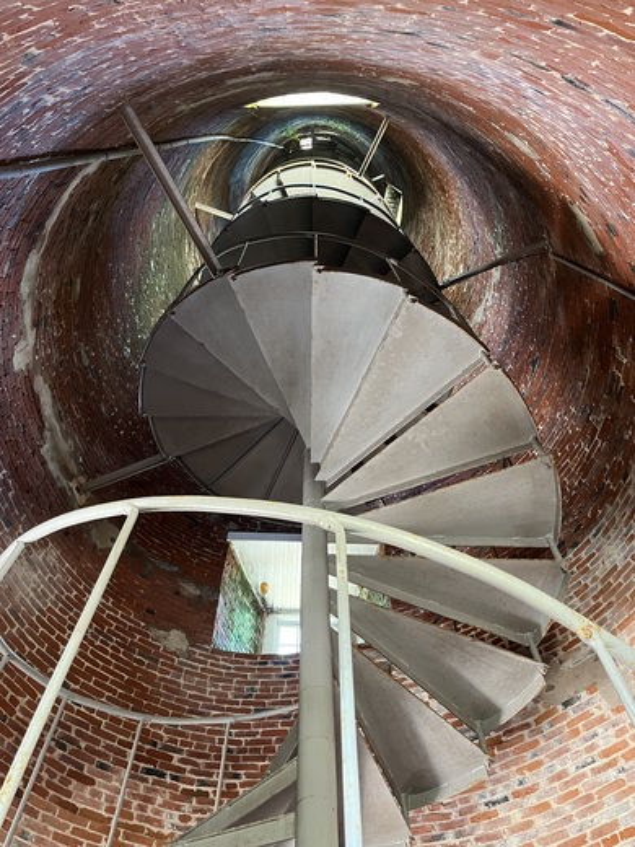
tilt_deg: +62.5
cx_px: 318
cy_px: 424
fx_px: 636
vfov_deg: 67.3
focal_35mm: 26
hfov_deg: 53.1
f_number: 1.6
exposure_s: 1/60
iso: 400
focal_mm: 5.1
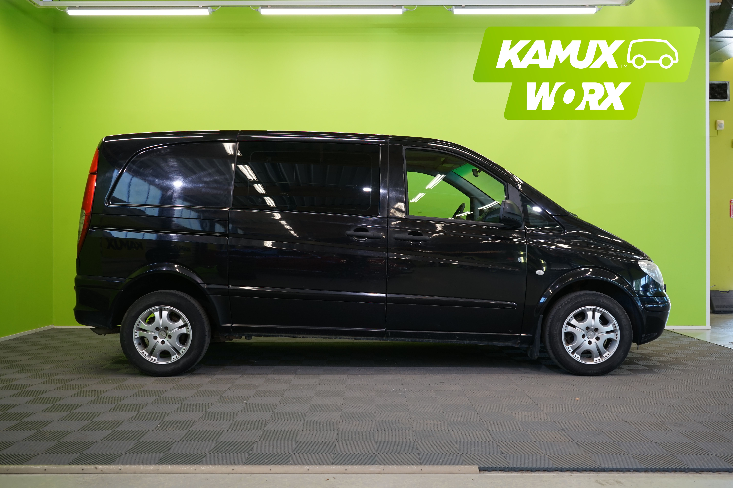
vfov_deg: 40.0
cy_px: 244
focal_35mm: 33
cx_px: 366
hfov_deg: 57.2
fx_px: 672
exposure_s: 1/30
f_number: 6.3
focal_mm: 33
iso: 500
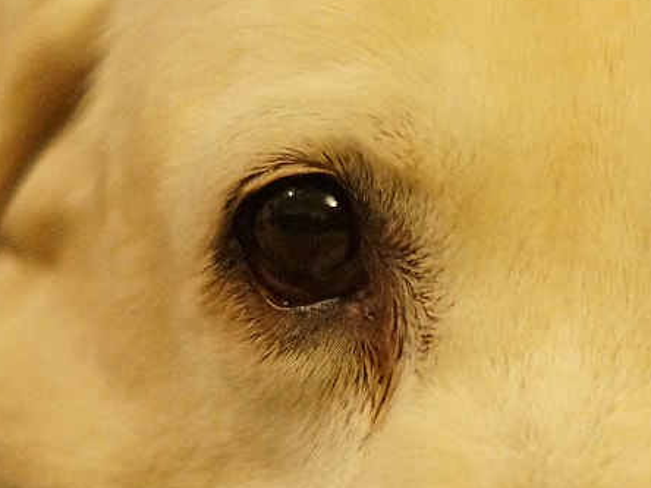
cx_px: 626
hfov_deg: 7.6
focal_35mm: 260
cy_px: 336
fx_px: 4890
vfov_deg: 5.7
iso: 3200
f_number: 1.8
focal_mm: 50
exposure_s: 1/80
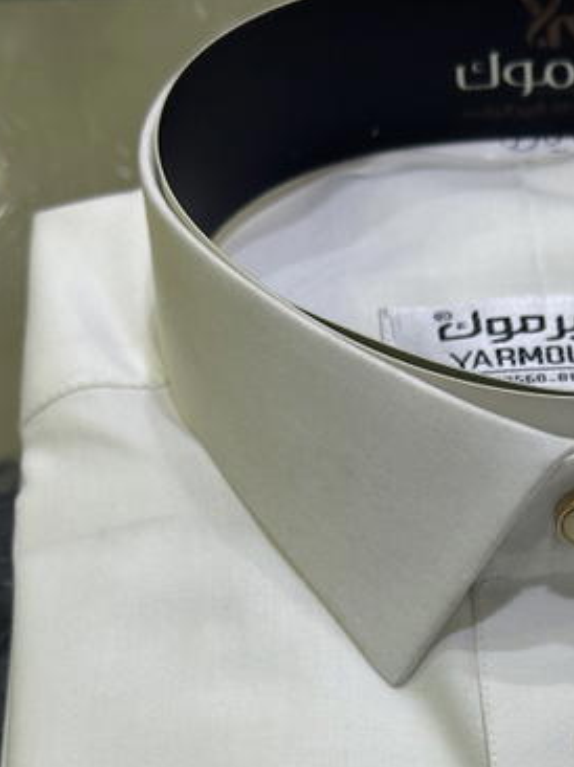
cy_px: 784
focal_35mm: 105
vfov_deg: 18.2
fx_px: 2324
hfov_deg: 13.8
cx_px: 605
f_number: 1.78
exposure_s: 1/93
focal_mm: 6.86
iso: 80
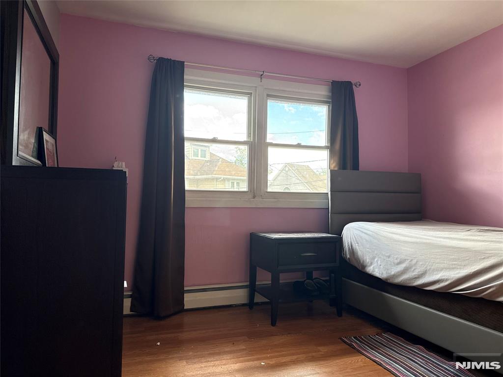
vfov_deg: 56.8
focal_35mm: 24
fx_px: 349
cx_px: 252
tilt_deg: +3.5
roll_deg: +0.2
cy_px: 188
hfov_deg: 71.6
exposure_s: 1/100
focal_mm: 6.76
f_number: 1.78
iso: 200
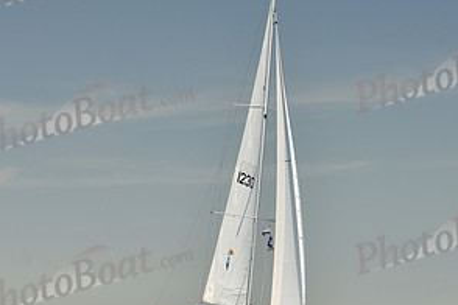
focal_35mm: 197
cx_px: 276
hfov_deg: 10.4
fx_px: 2506
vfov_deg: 7.0
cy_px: 175
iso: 250
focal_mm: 100
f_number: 5.6
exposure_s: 1/800
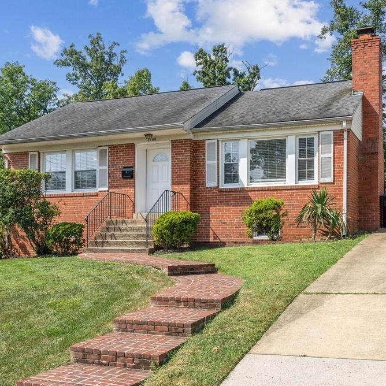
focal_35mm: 43
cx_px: 191
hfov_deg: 39.2
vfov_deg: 39.2
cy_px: 192
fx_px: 542
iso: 200
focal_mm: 33
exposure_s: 1/400
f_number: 8
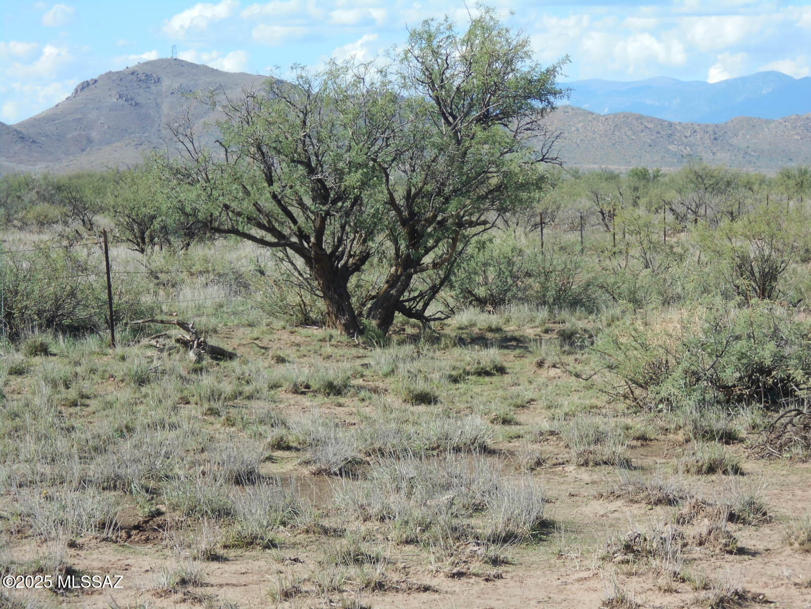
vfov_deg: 11.4
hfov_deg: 15.2
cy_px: 304
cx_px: 406
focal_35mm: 130
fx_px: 3046
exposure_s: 1/250
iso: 80
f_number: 6.5
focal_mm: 23
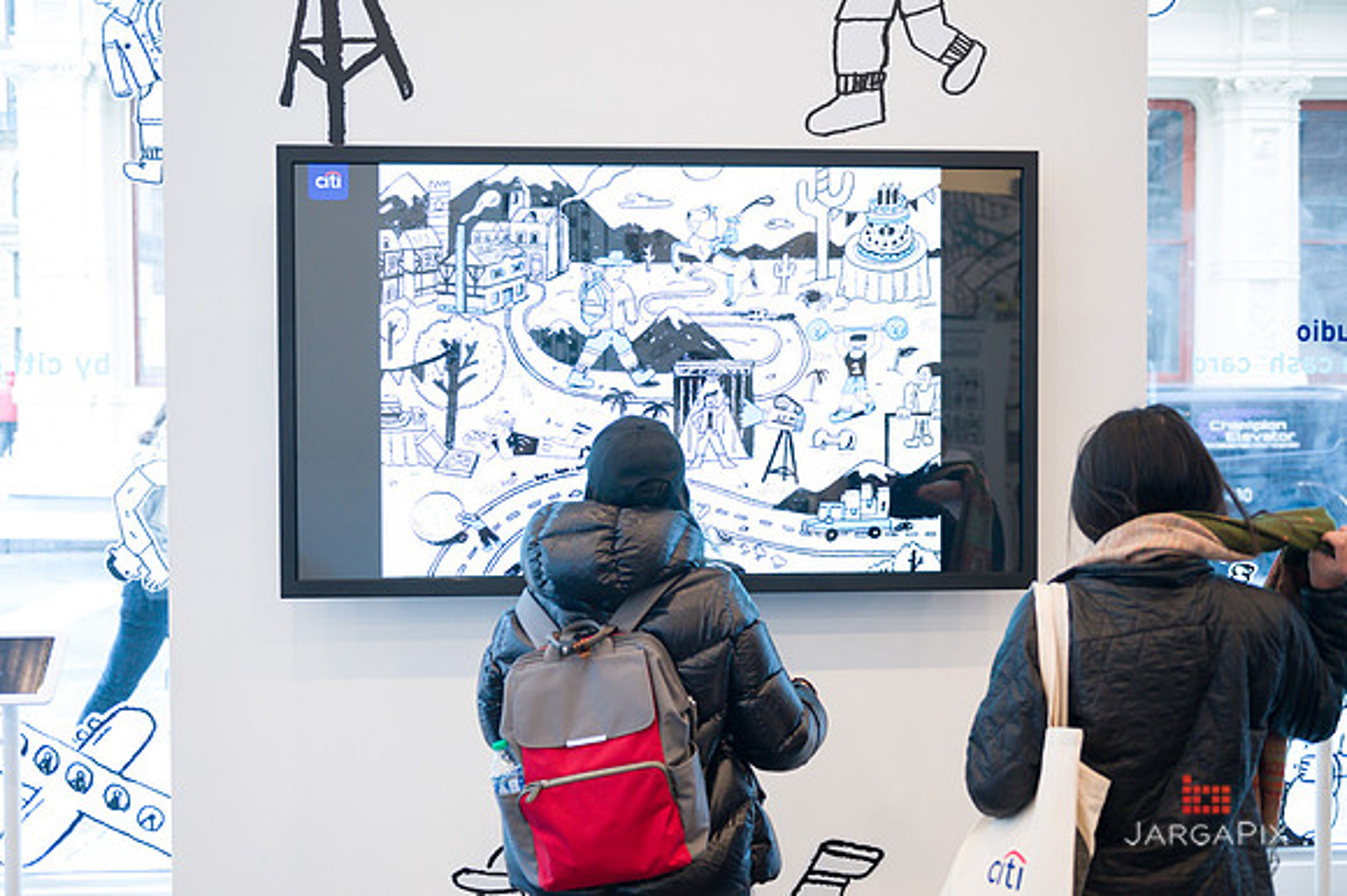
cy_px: 448
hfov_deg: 46.4
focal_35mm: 42
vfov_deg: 31.9
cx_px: 674
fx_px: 1571
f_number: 3.5
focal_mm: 42
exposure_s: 1/200
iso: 2500
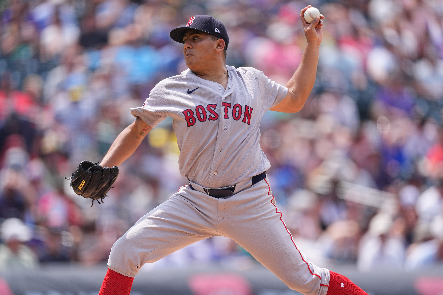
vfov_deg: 2.3
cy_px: 148
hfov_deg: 3.4
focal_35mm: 600
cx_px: 222
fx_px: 7383
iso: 400
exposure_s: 1/2000
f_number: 4
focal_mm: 600
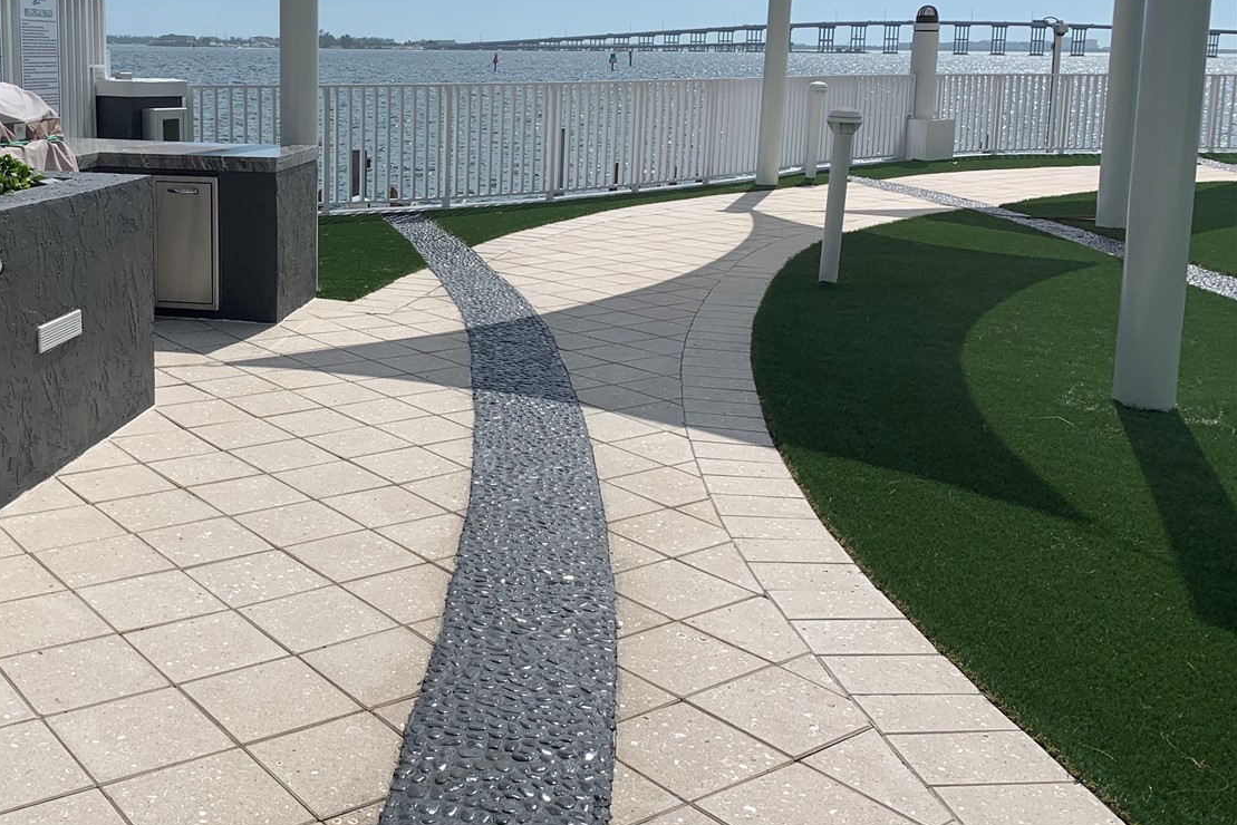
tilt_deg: -8.9
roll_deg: -0.7
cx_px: 346
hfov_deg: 48.1
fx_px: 1340
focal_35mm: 39
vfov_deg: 33.9
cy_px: 261
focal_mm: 4.25
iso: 25
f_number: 1.8
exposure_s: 1/5714
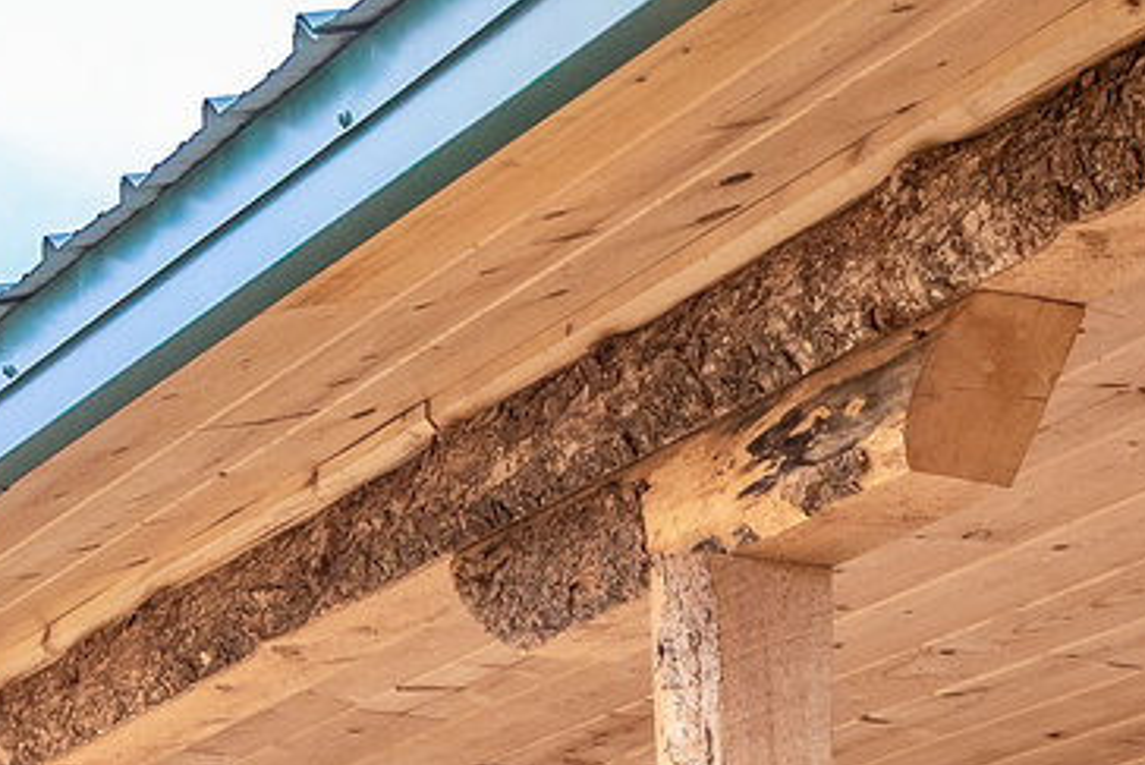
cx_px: 1315
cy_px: 1736
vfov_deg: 9.3
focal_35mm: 135
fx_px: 4295
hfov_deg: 14.8
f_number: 7.1
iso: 400
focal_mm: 24
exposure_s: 1/250
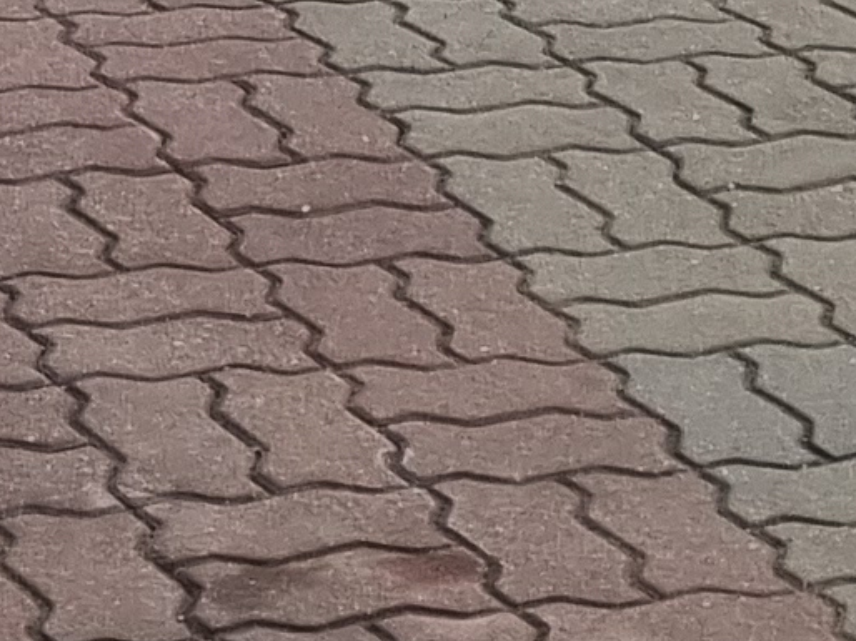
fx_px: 5042
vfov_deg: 6.4
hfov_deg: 9.6
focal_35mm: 204
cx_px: -5
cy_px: -1592
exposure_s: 1/6256
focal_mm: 5.4
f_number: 1.8
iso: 50
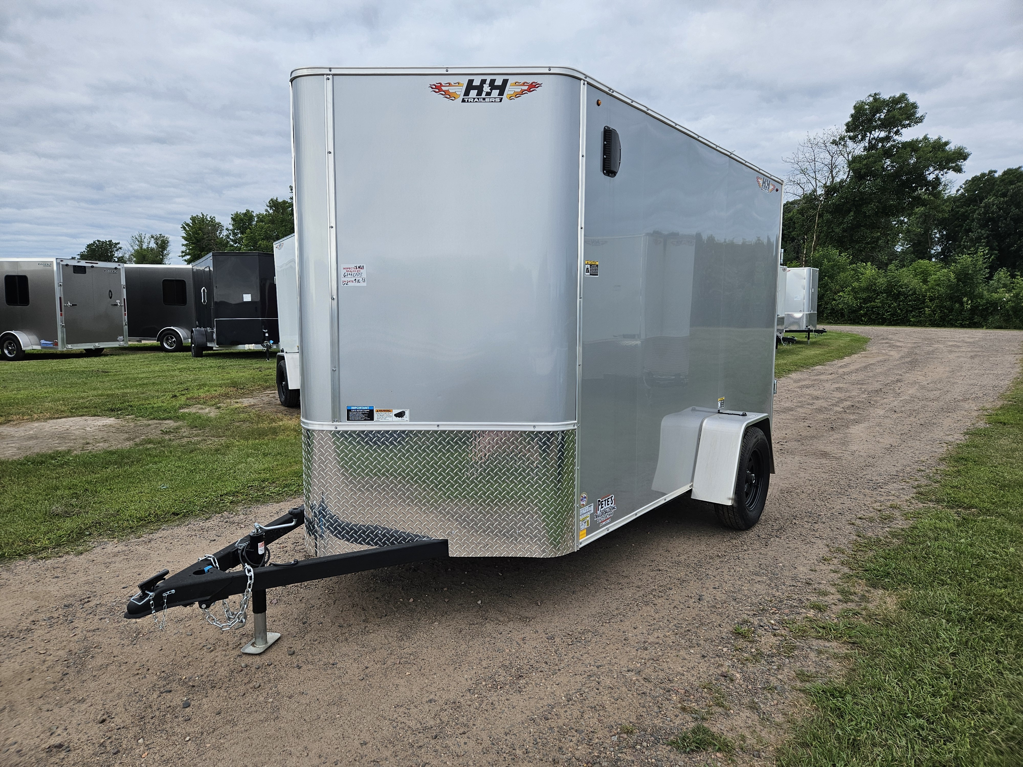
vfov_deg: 58.9
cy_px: 384
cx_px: 512
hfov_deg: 73.9
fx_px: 680
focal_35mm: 23
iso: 40
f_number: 1.8
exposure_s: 1/2000
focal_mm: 5.4
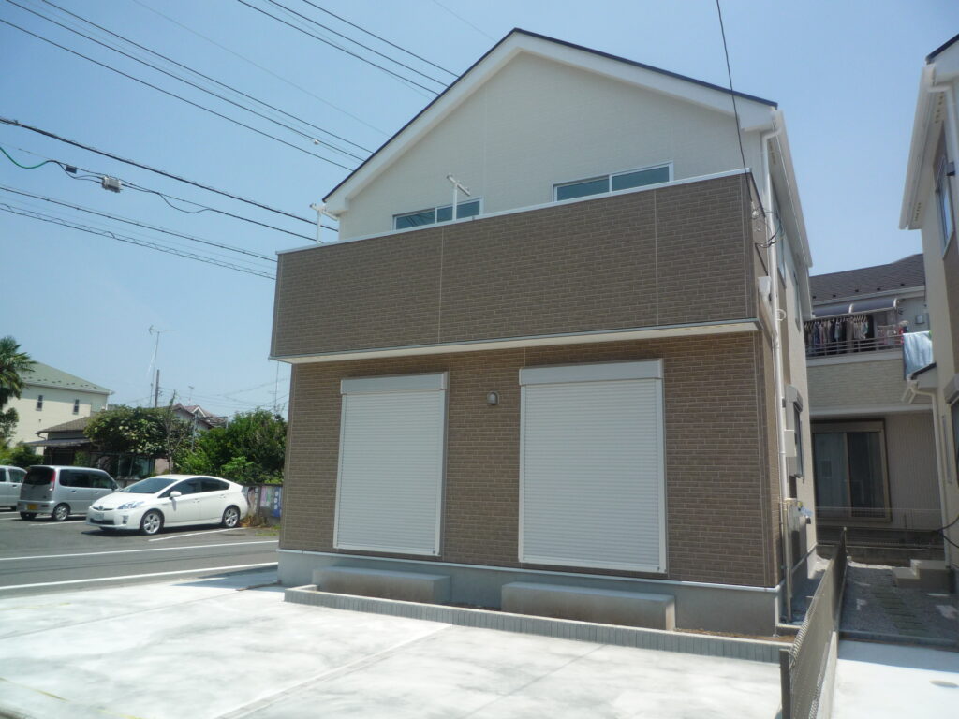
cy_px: 360
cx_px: 480
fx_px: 693
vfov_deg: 54.9
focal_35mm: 25
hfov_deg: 69.4
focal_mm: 4.4
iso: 100
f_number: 4
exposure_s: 1/800
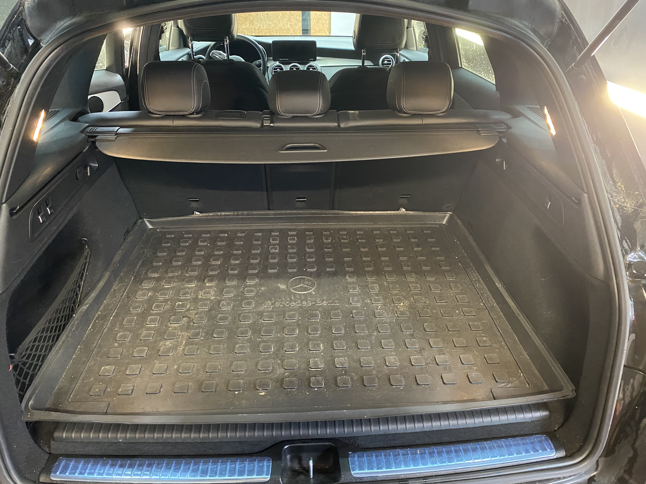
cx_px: 323
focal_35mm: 26
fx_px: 485
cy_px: 242
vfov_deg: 53.1
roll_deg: +0.0
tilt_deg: -29.4
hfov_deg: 67.3
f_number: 1.8
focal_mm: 4.25
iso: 640
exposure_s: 1/25
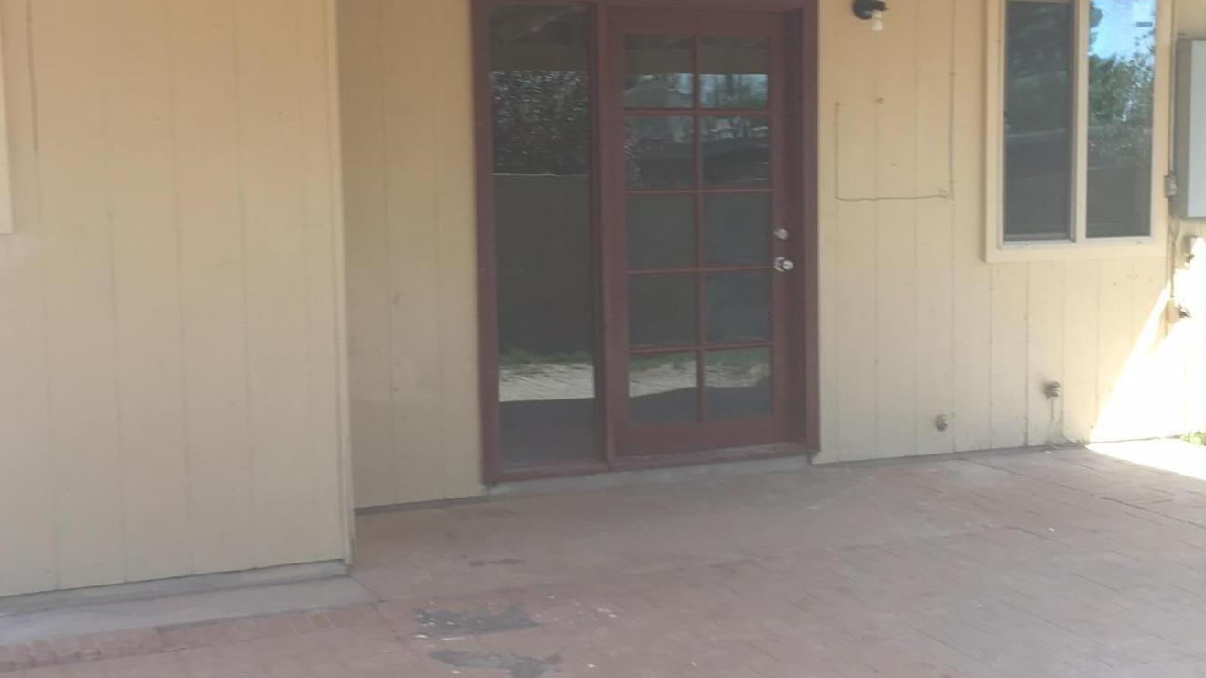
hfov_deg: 42.9
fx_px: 1535
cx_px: 634
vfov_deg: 24.9
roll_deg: +1.1
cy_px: 312
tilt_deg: -6.7
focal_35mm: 48
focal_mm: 4.15
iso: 25
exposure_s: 1/200
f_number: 2.2
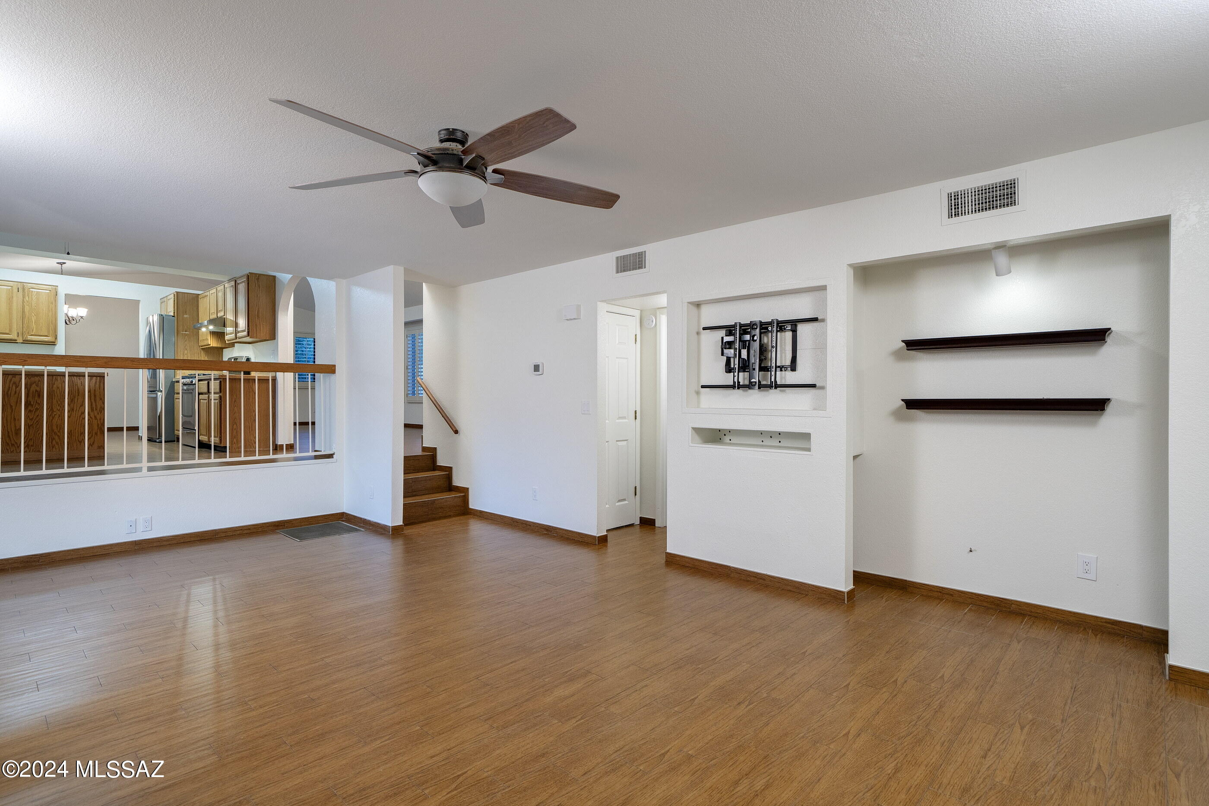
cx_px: 604
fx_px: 537
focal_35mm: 16
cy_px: 403
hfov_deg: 96.7
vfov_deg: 73.7
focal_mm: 16
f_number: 7.1
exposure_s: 1/4
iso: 200
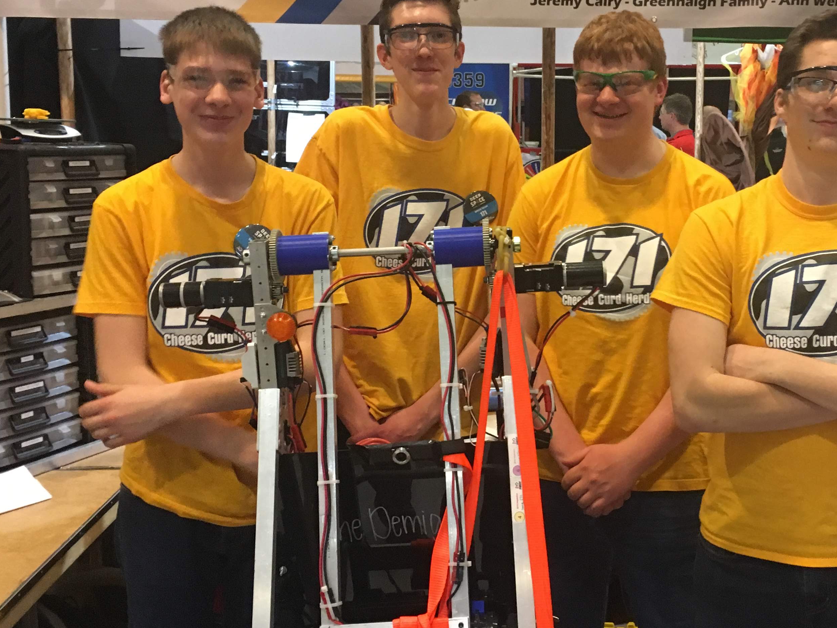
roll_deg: -0.8
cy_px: 287
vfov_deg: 30.9
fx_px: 1136
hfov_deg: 40.0
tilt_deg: -10.1
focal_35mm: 47
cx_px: 551
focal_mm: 4.15
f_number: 2.2
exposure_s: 1/30
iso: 200
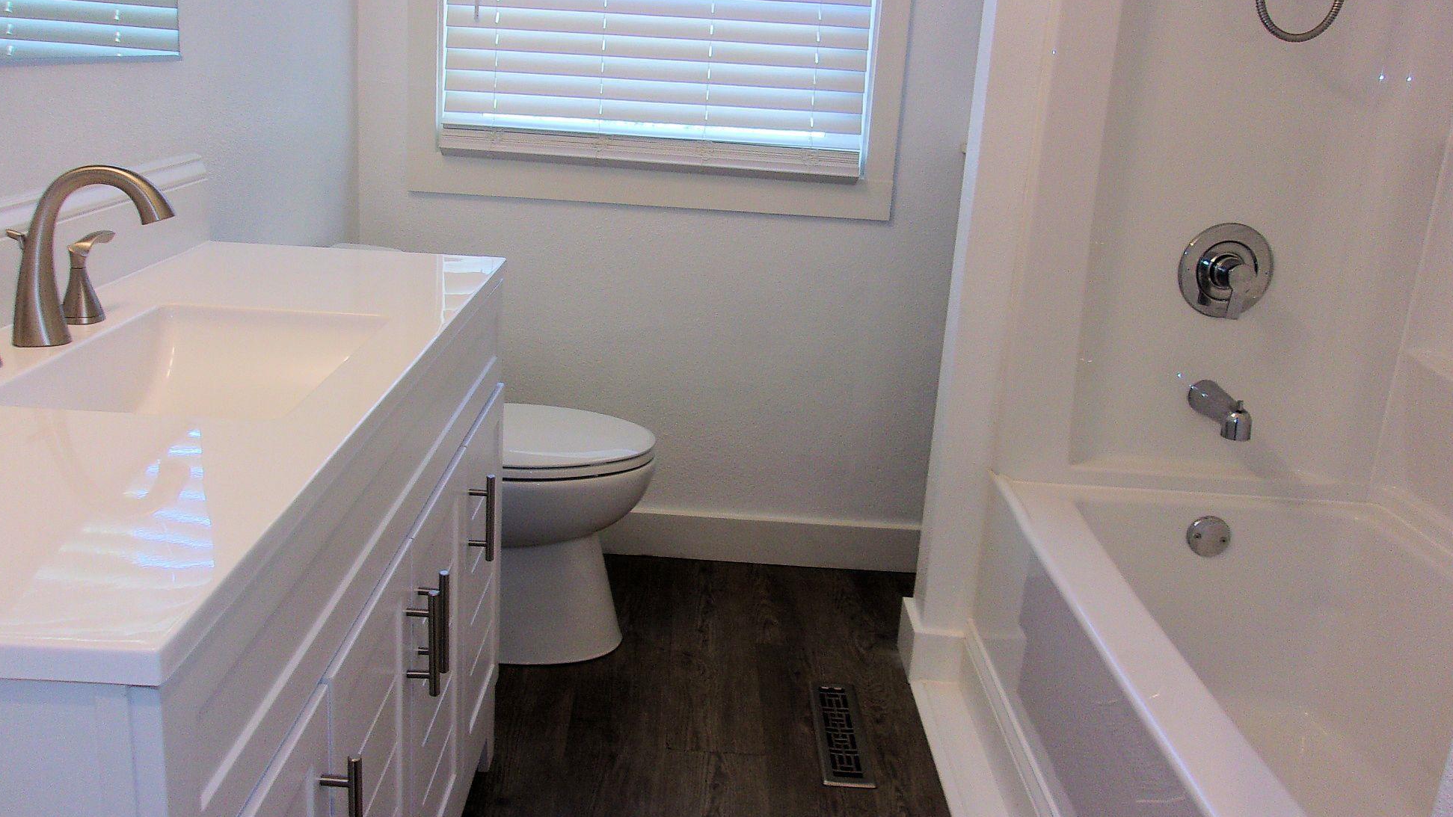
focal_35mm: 31
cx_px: 700
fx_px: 1194
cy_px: 352
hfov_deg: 62.6
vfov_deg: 37.7
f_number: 3
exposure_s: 1/34
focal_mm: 4.9
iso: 80
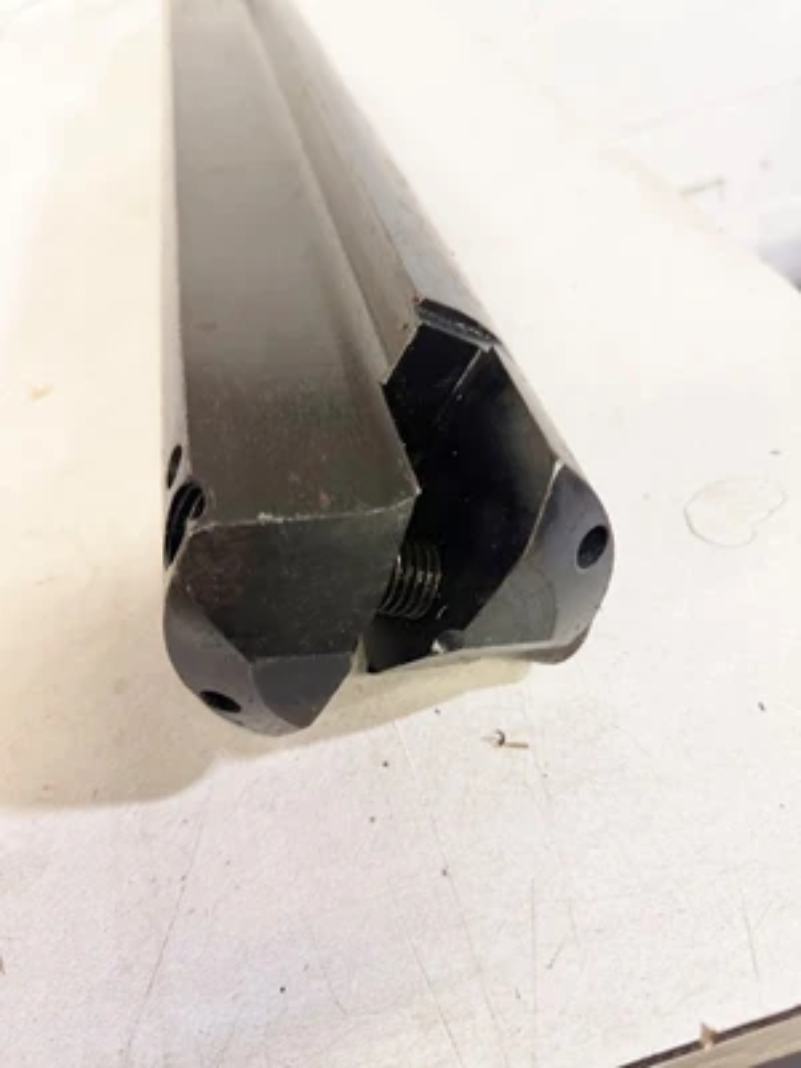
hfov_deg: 56.8
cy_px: 534
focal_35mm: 24
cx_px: 400
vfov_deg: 71.6
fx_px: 740
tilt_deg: -45.7
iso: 320
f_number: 1.78
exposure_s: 1/60
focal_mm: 6.86
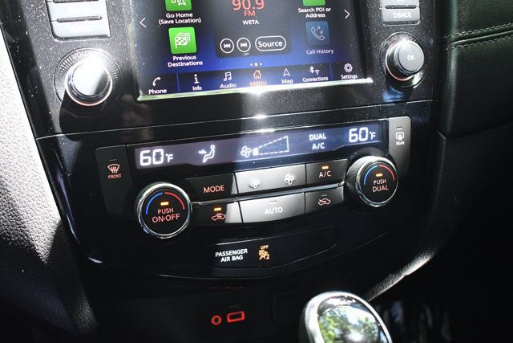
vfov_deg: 31.9
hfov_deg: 46.4
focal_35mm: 42
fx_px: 599
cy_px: 172
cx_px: 256
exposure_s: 1/80
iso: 3200
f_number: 4.2
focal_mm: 28
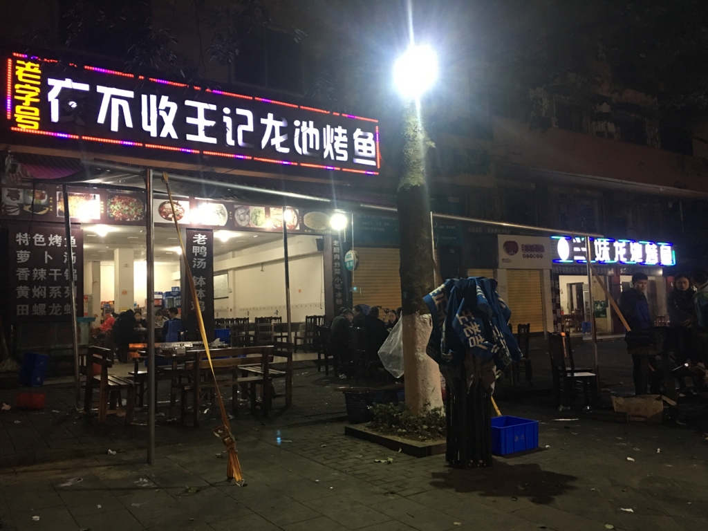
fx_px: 593
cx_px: 354
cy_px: 266
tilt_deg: +4.2
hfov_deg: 61.7
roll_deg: +1.2
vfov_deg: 48.2
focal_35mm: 29
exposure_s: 1/17
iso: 125
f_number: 2.2
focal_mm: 4.15
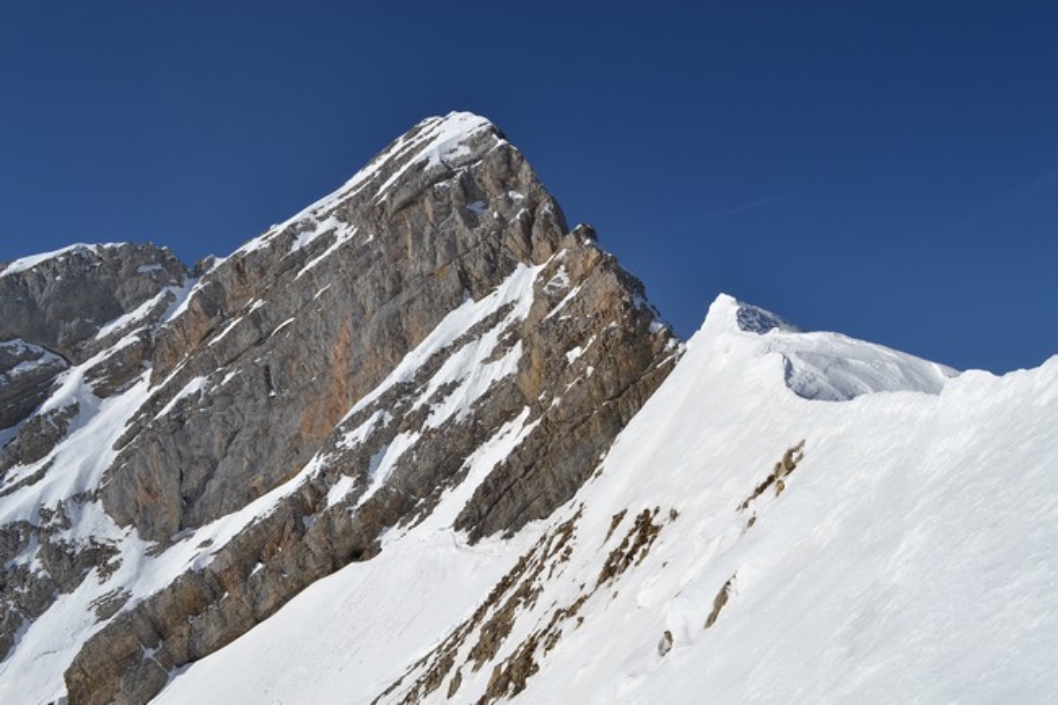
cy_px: 352
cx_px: 529
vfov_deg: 39.9
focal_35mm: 33
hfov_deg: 57.2
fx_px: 970
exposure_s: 1/400
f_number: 10
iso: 100
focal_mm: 22
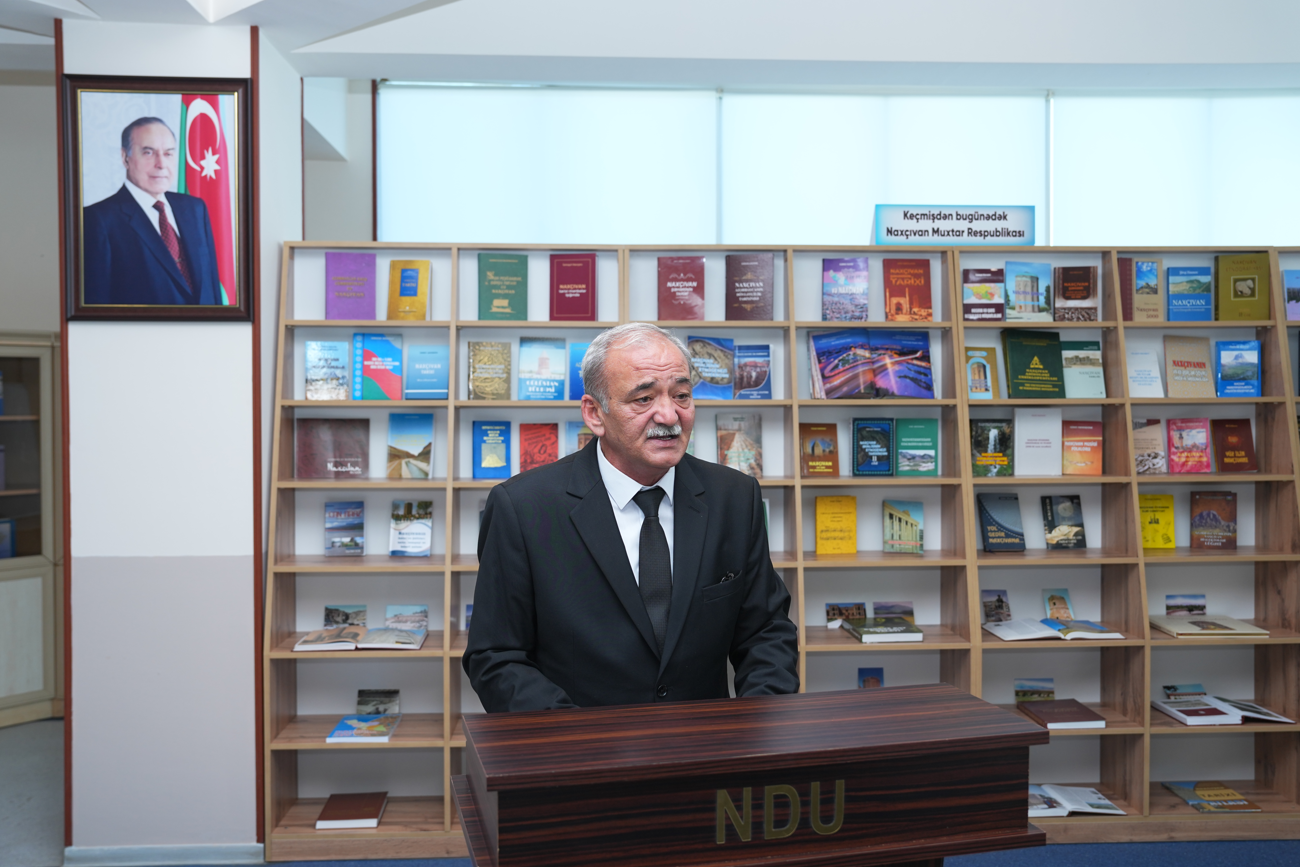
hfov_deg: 57.2
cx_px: 660
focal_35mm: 33
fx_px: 1192
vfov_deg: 40.0
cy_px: 440
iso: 400
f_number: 4
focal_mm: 32
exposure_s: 1/125
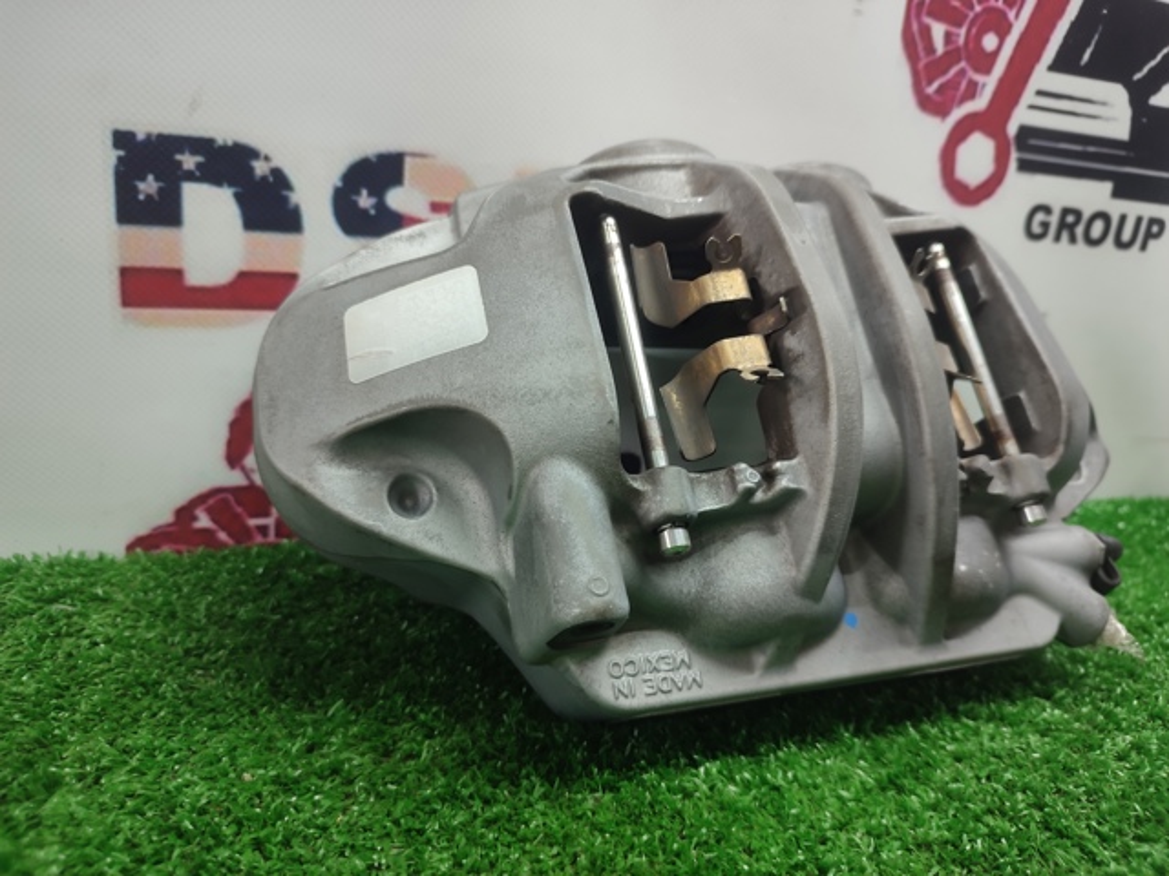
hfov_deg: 71.6
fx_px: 810
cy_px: 438
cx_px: 584
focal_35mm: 24
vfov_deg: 56.8
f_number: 1.89
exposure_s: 1/33
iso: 151
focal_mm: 5.89
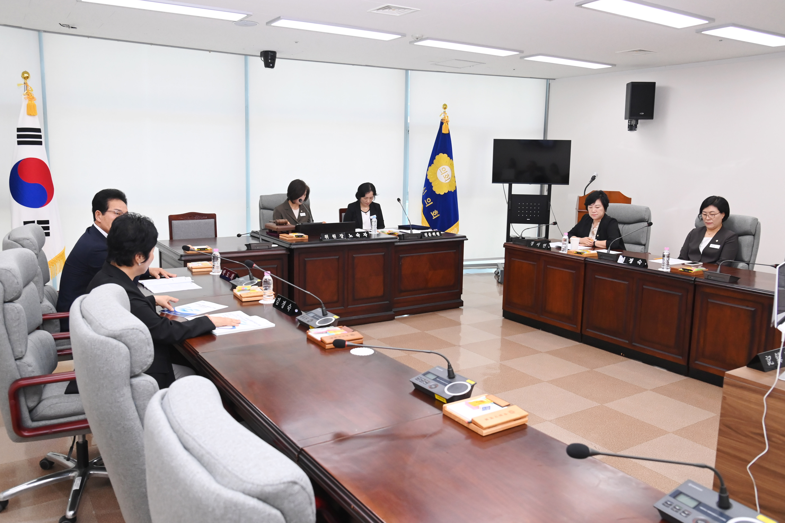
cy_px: 262
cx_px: 392
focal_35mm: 27
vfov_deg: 47.9
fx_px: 589
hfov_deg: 67.4
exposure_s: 1/250
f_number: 6.3
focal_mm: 27
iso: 3200
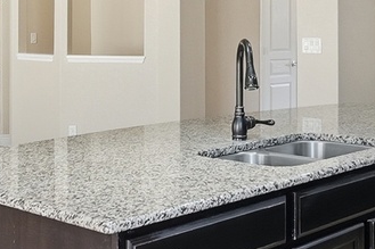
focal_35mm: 64
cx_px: 174
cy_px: 32
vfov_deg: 20.8
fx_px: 666
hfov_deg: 31.4
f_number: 2.8
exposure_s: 1/250
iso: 250
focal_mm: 9
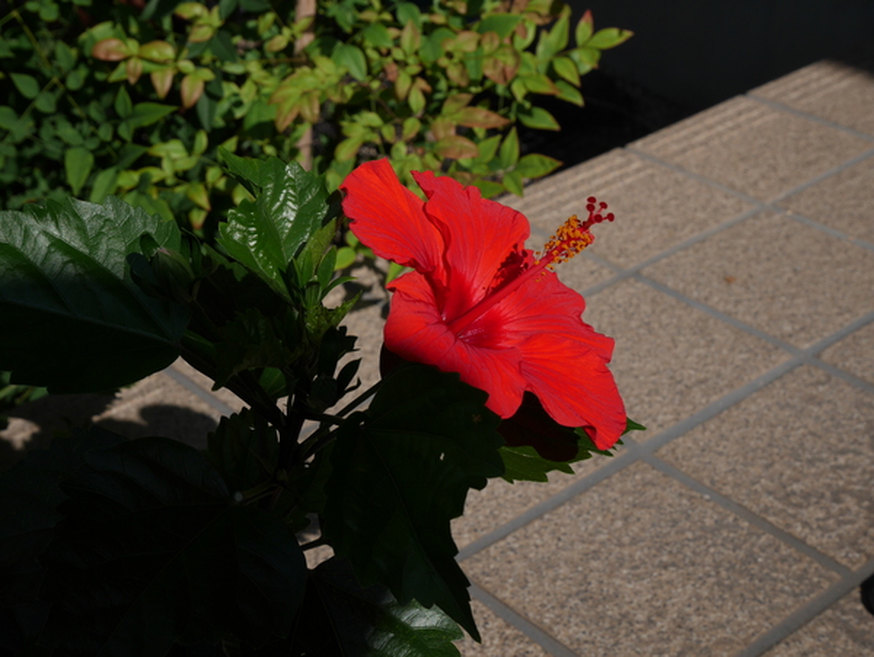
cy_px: 328
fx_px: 1617
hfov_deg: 30.2
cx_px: 437
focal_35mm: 64
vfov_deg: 23.0
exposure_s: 1/400
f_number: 10
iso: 200
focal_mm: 32
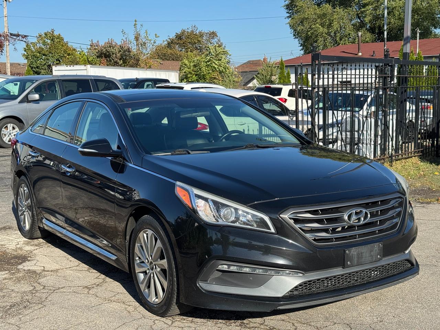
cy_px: 165
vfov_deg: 30.3
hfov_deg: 39.7
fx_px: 610
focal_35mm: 48
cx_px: 220
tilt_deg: -7.1
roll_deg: +1.7
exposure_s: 1/1923
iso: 64
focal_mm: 6.76
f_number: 1.78
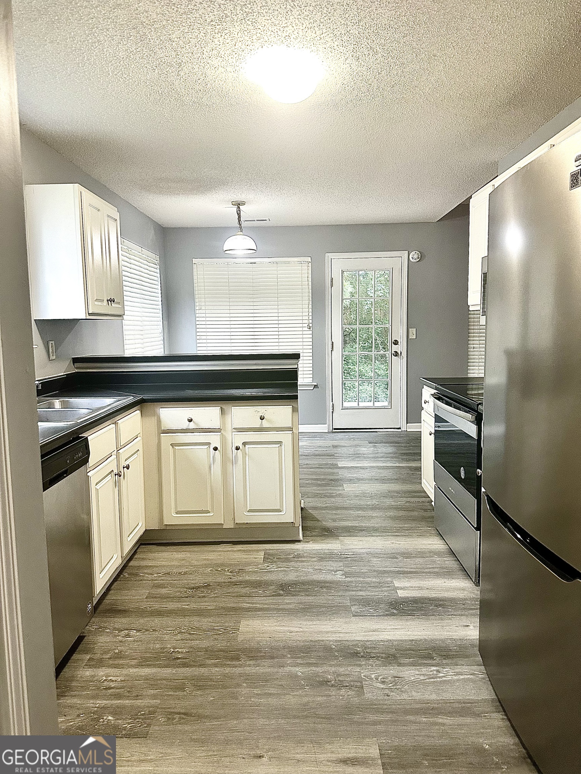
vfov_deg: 71.6
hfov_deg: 56.8
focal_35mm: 24
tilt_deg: -4.9
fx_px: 537
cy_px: 387
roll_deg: +0.5
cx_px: 290
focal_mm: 6.86
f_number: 1.78
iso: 320
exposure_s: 1/60
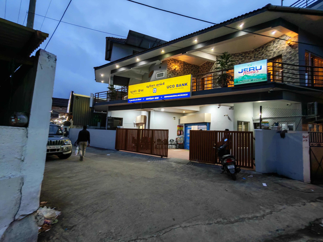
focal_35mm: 16
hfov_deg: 94.5
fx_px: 149
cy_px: 121
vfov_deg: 78.1
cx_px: 162
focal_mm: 1.96
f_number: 2.2
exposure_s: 1/14
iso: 125
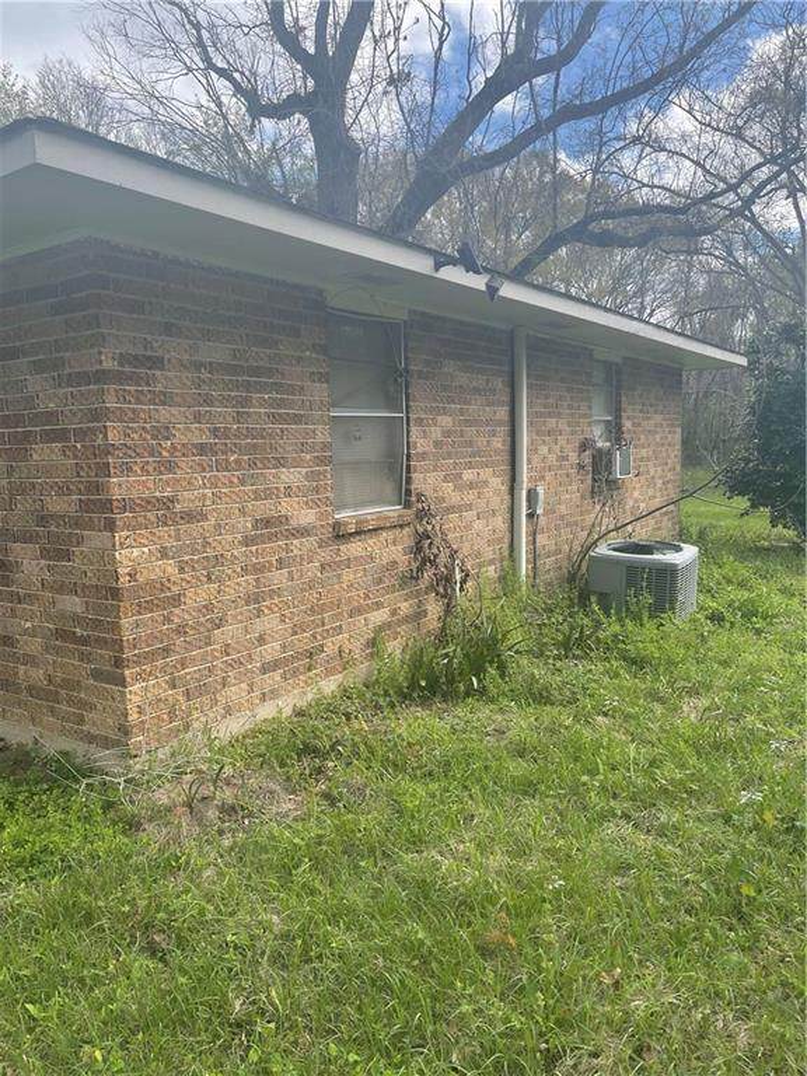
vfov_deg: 69.4
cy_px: 538
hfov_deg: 54.9
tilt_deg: -7.7
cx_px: 404
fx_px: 777
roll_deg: +1.5
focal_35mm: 25
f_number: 1.6
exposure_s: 1/1011
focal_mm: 5.1
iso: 32
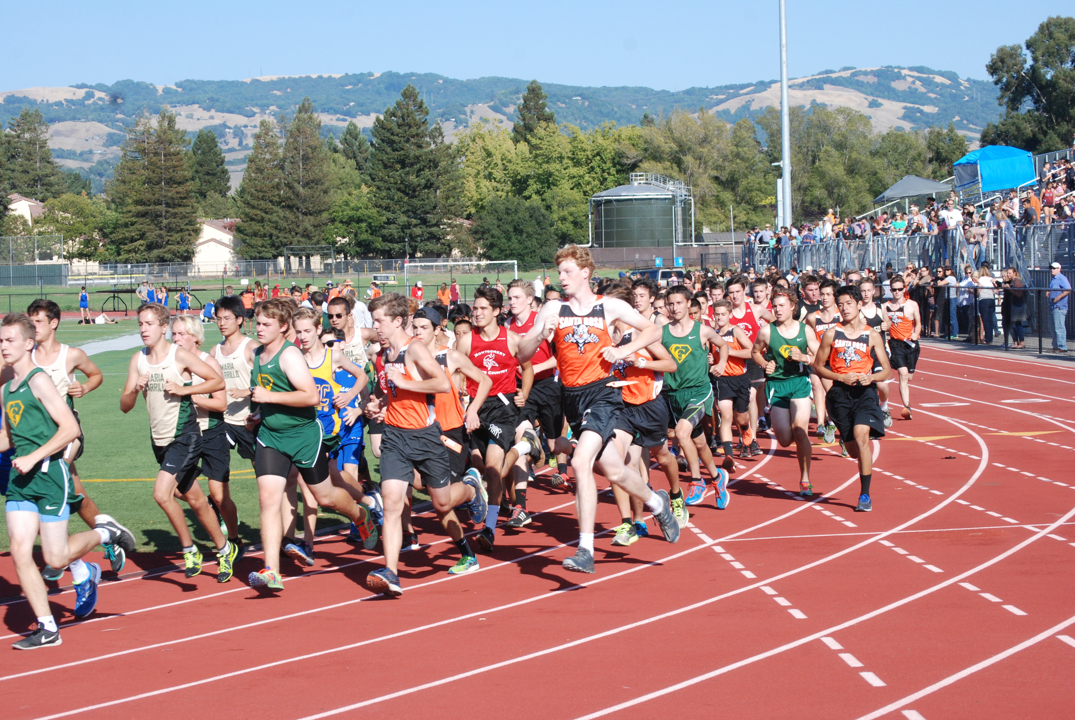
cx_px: 538
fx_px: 2466
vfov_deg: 16.6
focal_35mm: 82
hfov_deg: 24.6
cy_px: 360
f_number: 11
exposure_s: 1/500
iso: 400
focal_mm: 55
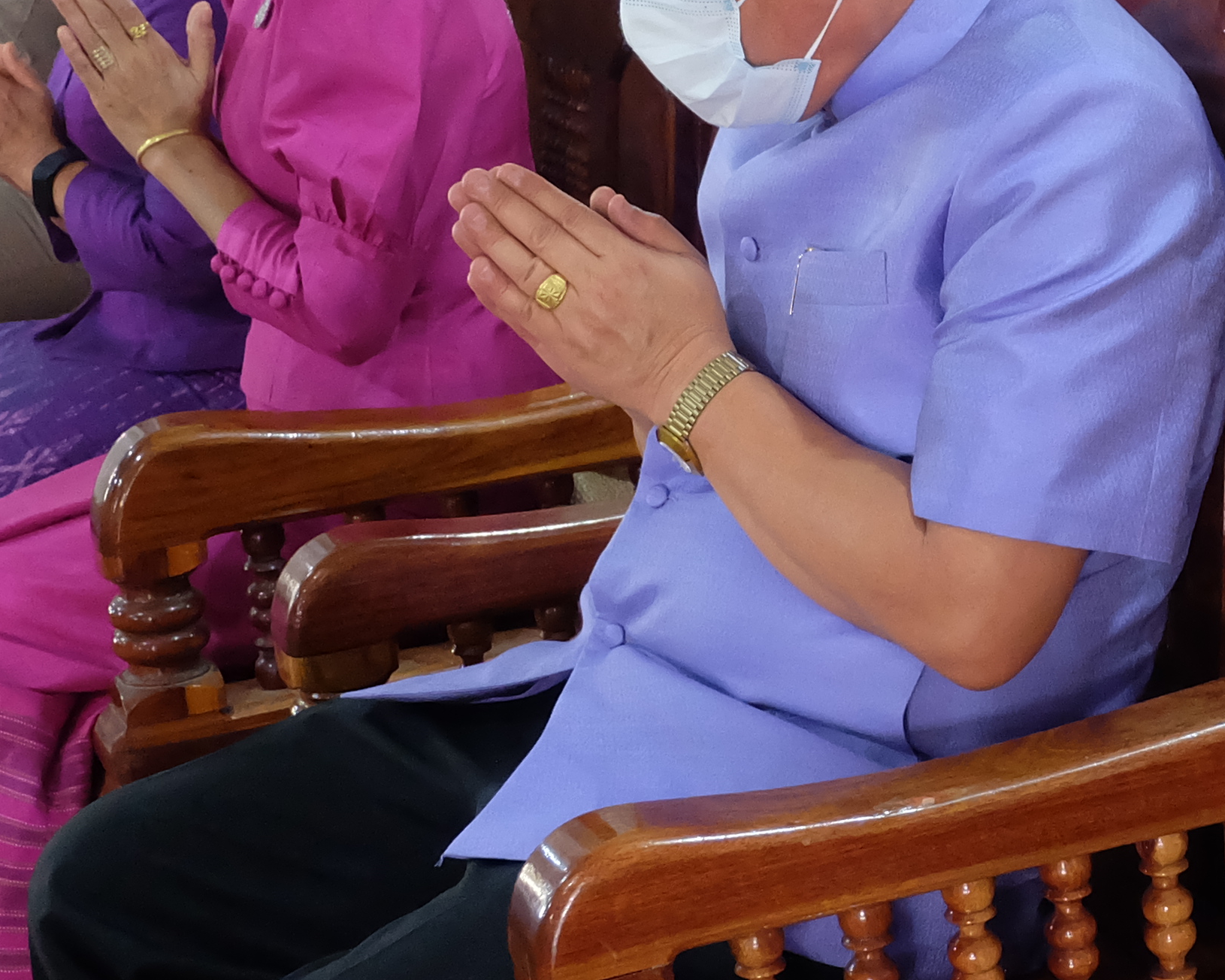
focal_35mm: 93
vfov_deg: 16.5
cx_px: 1306
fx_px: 3372
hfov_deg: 19.8
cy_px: 342
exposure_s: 1/70
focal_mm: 22.2
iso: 5000
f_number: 4
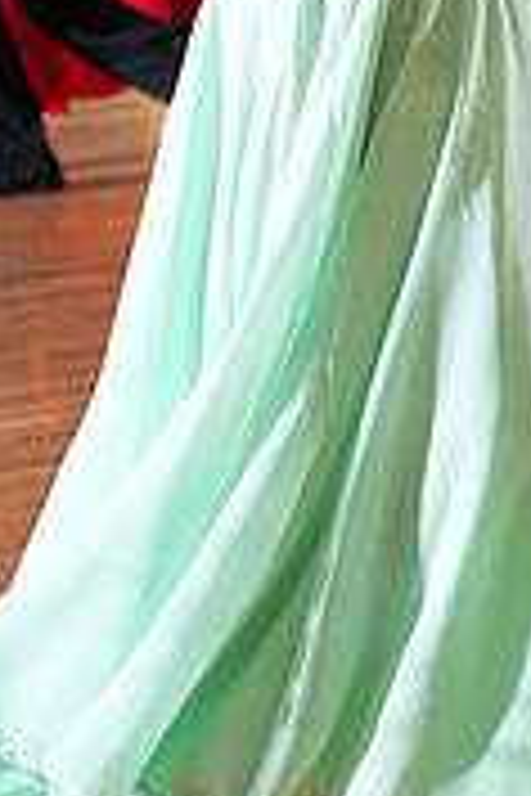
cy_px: -238
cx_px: 394
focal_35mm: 229
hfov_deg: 6.0
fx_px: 5066
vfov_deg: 8.9
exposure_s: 1/400
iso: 6400
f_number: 4.5
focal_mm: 70
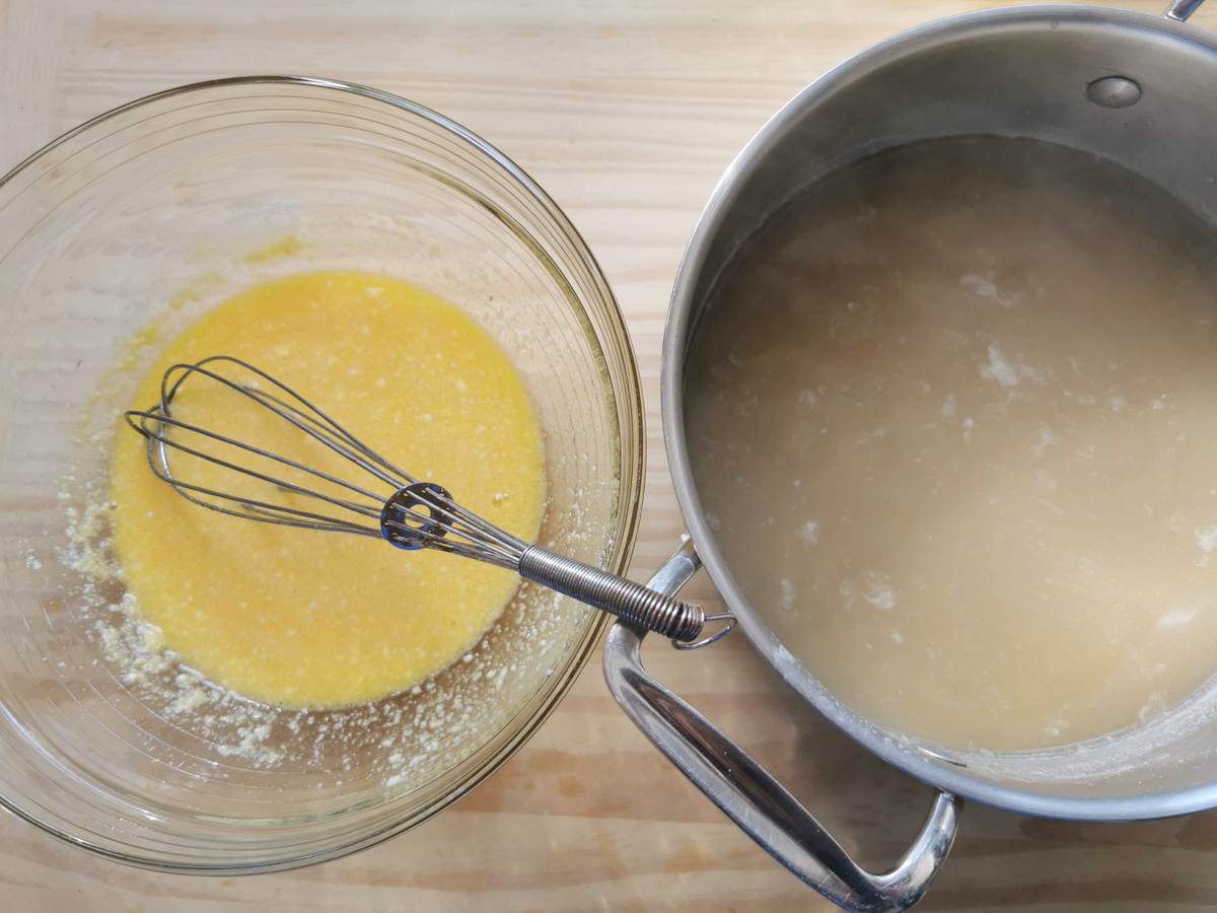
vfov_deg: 51.4
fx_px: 949
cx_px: 608
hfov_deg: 65.3
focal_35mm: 27
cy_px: 456
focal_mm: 5.56
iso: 100
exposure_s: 1/100
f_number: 1.6
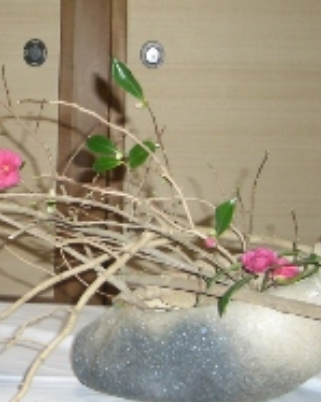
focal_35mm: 82
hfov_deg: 18.4
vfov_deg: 23.2
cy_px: 144
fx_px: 976
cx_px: 39
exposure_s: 1/60
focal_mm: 5.8
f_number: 2.6
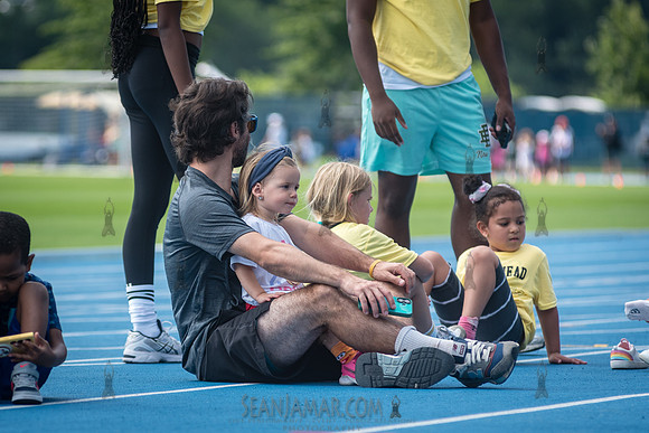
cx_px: 250
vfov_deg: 5.1
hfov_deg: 7.6
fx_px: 4908
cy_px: 220
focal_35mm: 272
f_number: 4
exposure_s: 1/1000
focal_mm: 185
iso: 160
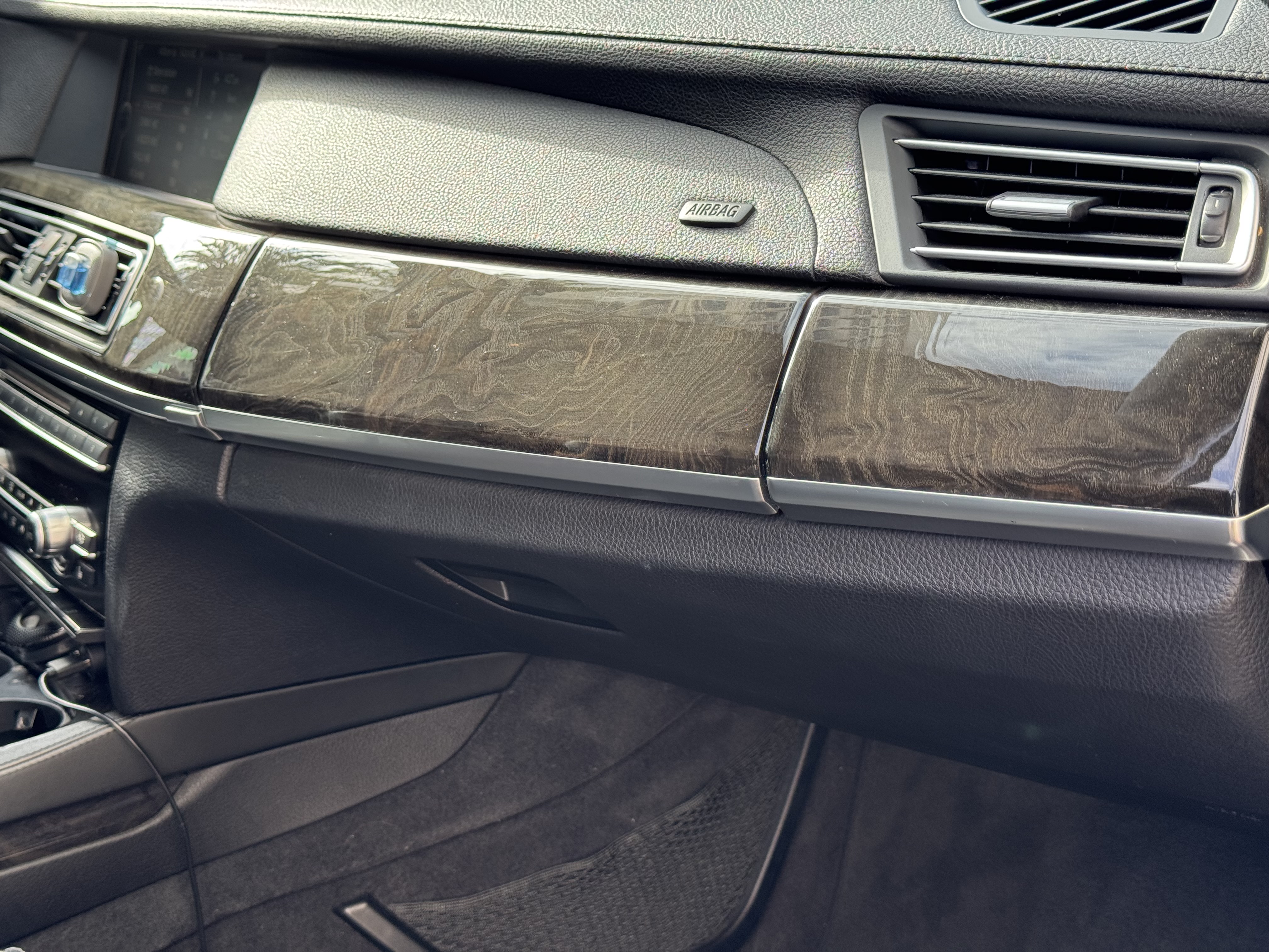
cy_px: 476
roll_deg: +8.2
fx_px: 1760
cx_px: 634
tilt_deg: -22.6
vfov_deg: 30.3
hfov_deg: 39.7
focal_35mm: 48
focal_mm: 6.76
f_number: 1.78
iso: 64
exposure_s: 1/173
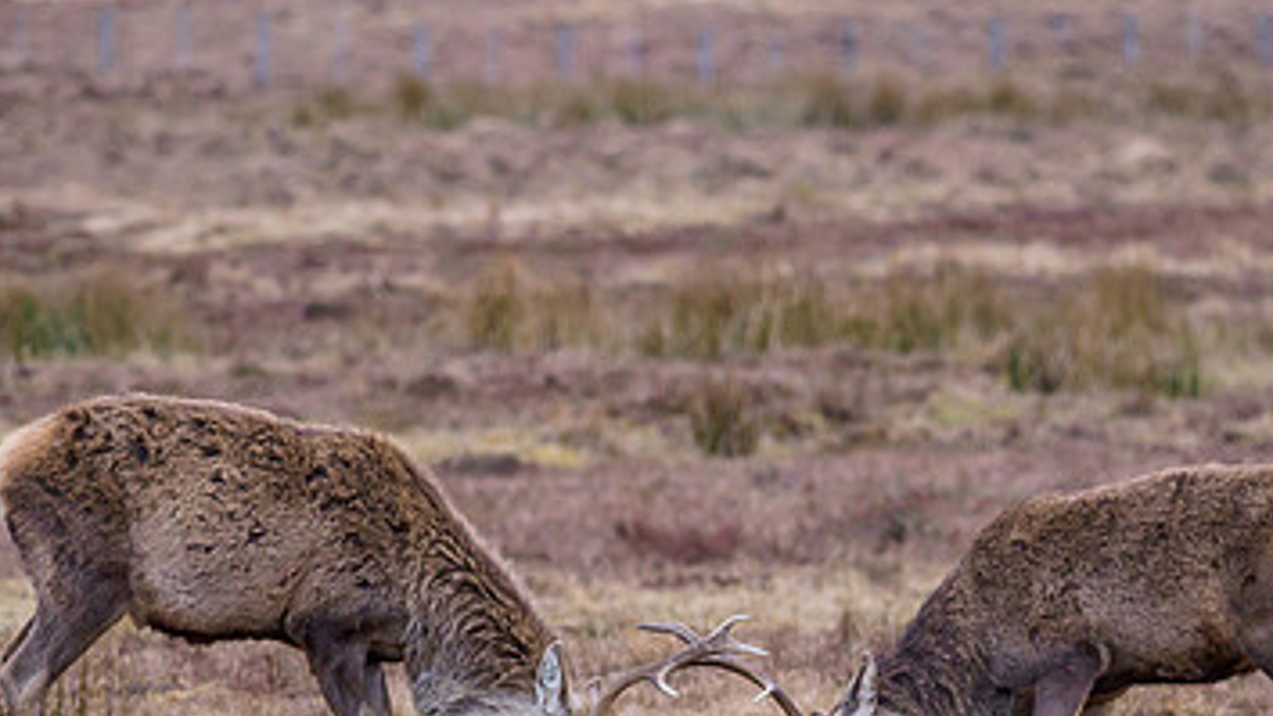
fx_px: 18090
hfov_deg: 4.0
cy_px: 616
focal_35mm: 536
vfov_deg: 2.3
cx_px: 629
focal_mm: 150
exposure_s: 1/320
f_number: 3.2
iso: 1000
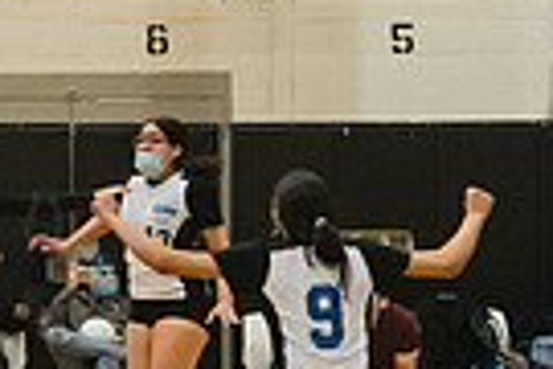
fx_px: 3026
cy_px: 222
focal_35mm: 197
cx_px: -141
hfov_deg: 10.2
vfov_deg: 7.0
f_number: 2.8
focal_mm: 35
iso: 4000
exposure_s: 1/250
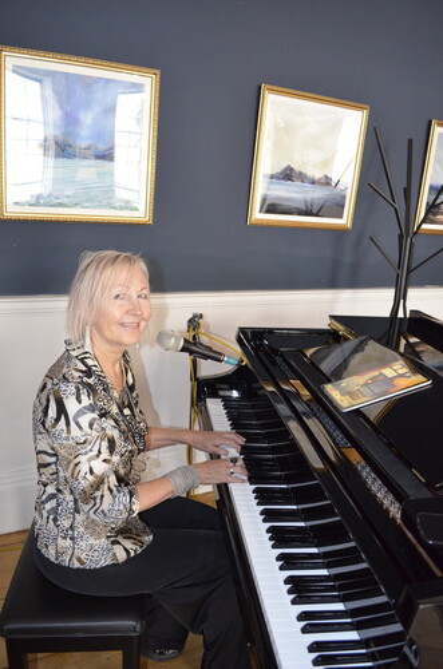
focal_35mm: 27
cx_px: 222
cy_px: 334
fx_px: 501
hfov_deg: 47.7
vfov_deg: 67.5
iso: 3200
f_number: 3.5
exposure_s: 1/60
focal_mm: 18
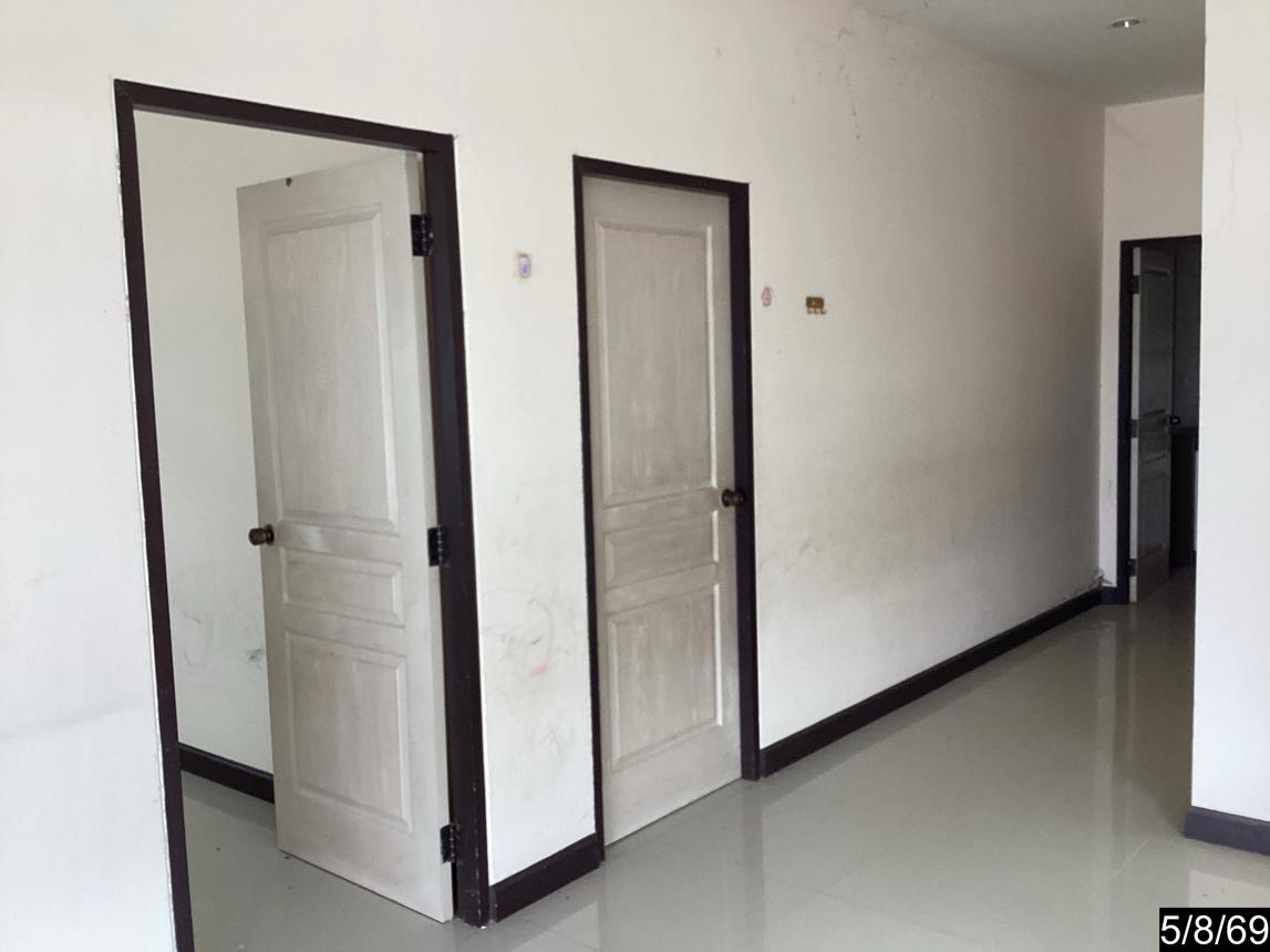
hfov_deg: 58.4
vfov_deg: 45.4
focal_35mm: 31
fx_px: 1137
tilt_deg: -4.7
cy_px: 476
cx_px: 635
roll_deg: +0.8
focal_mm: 3.3
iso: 50
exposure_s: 1/120
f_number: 2.4
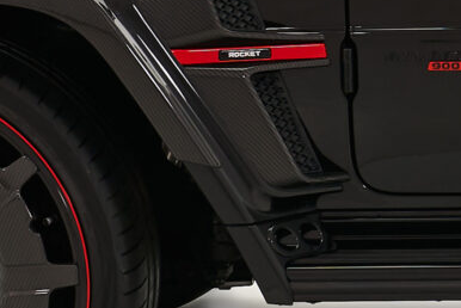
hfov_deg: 7.0
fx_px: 3652
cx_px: 822
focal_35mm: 285
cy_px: -164
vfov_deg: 4.8
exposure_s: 1/15
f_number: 9
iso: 400
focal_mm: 43
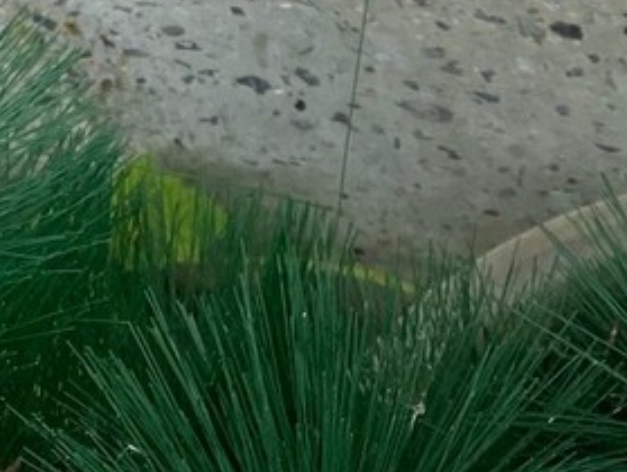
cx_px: 757
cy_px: -470
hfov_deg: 14.2
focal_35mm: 134
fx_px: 2430
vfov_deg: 10.2
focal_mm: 4.25
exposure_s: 1/1565
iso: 32
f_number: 1.8
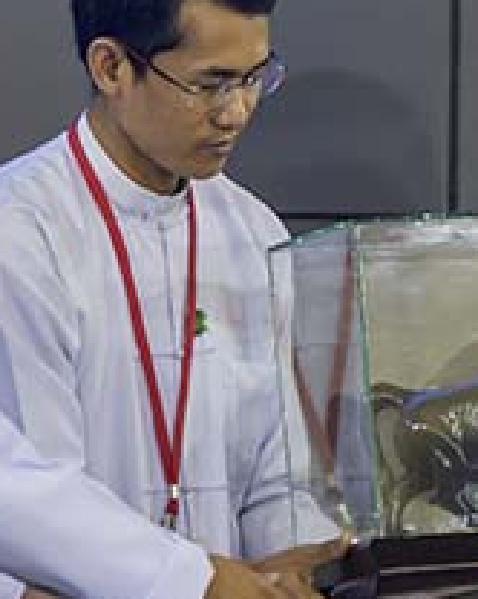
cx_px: 426
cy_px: 387
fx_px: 12645
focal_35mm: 714
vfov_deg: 2.7
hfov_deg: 2.2
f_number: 3.5
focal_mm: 165
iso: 1600
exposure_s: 1/125
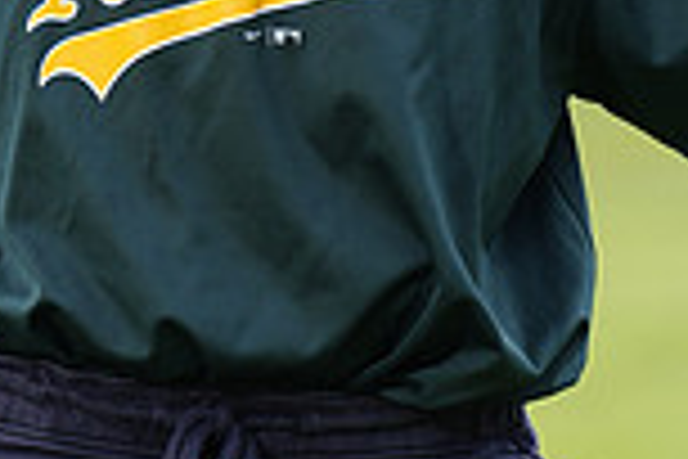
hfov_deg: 3.4
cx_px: 121
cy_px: -299
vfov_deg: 2.3
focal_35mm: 598
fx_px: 11428
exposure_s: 1/250
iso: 100
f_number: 5
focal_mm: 158
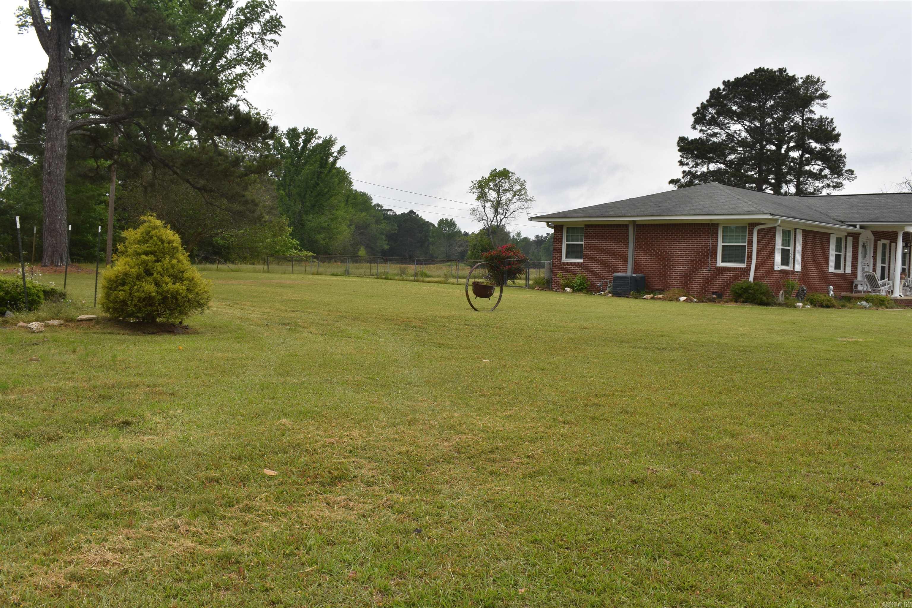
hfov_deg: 57.2
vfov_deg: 40.0
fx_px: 836
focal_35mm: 33
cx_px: 456
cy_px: 304
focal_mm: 22
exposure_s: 1/200
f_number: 11
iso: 100
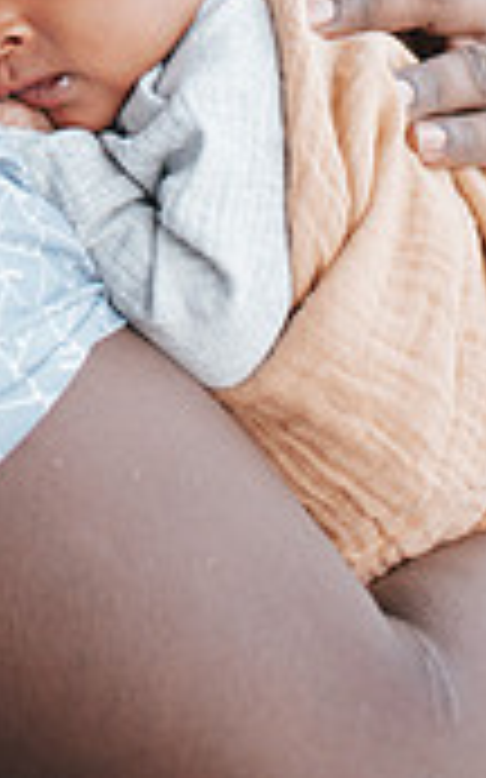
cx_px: 58
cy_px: -229
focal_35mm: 93
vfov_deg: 20.4
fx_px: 1973
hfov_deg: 13.9
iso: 180
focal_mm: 35
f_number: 3.2
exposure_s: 1/250
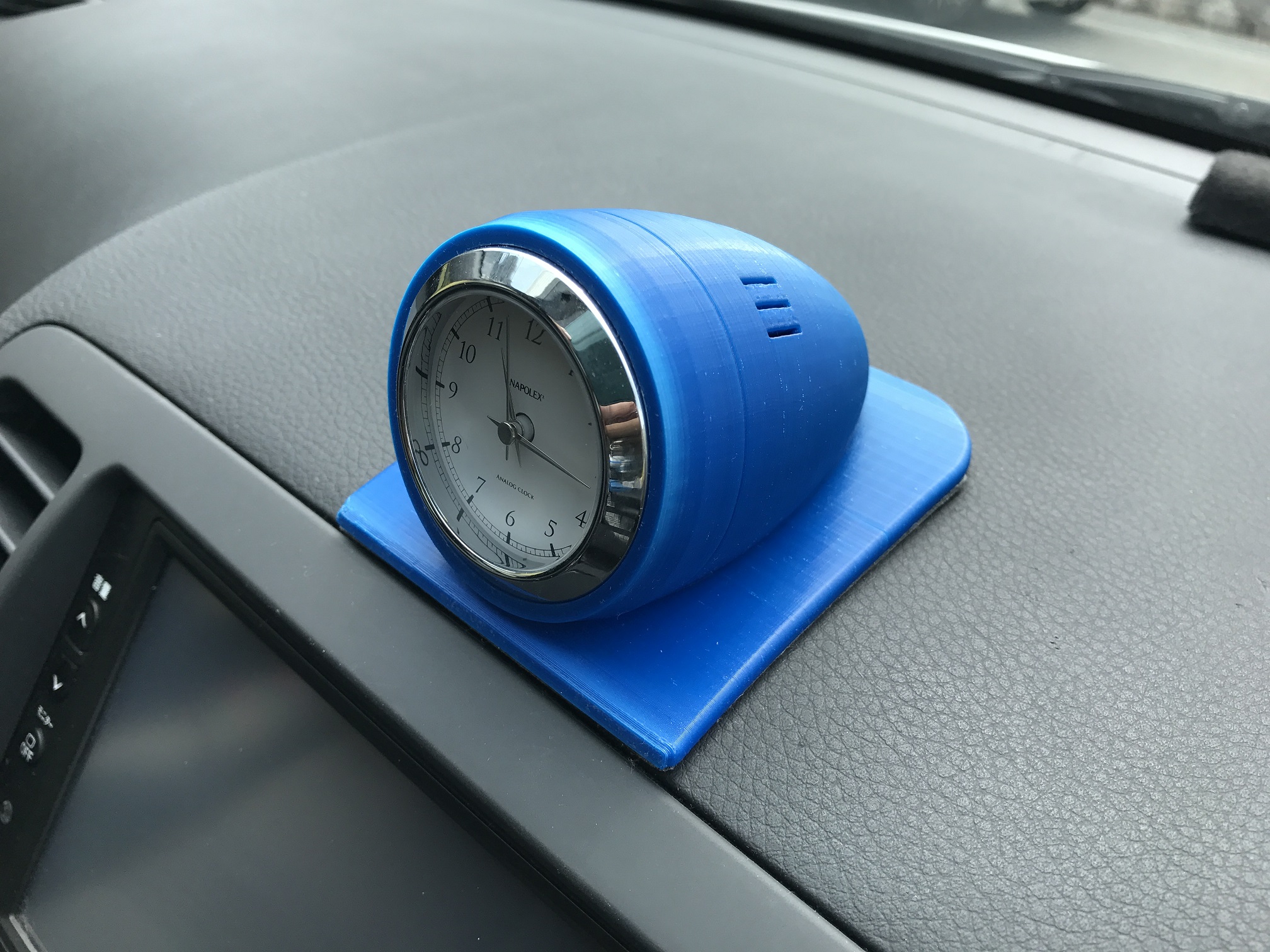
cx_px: 635
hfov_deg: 63.4
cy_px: 476
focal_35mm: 28
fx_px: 1027
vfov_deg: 49.7
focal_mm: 3.99
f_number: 1.8
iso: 20
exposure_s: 1/463
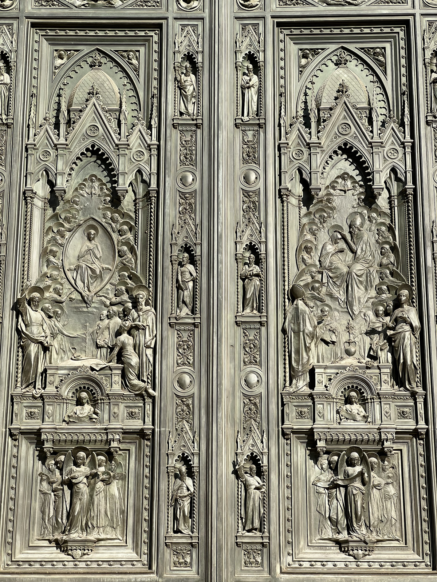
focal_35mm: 77
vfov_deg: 25.3
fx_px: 1296
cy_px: 291
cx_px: 218
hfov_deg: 19.1
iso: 32
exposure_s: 1/303
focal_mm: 9
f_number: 2.8
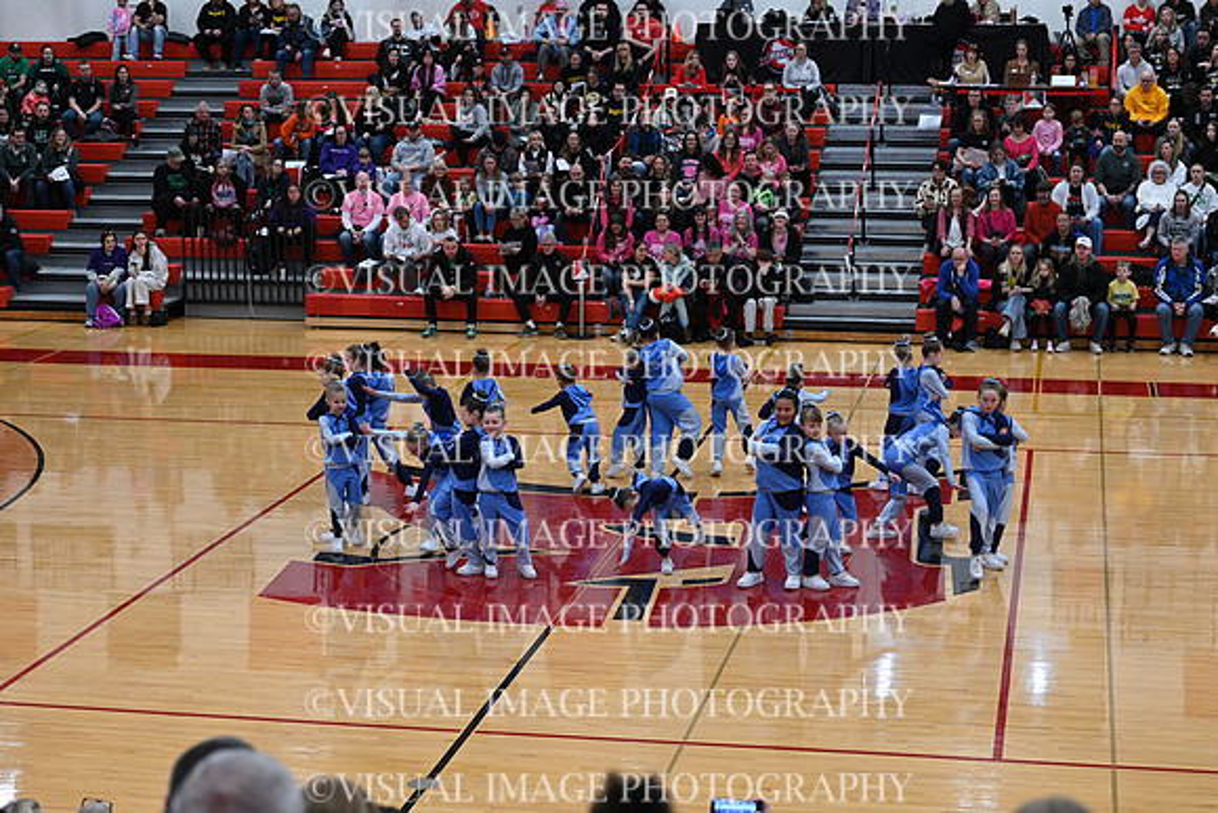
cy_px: 406
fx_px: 2369
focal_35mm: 70
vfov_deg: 19.5
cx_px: 609
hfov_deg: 28.8
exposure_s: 1/400
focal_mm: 70
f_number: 4
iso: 4000
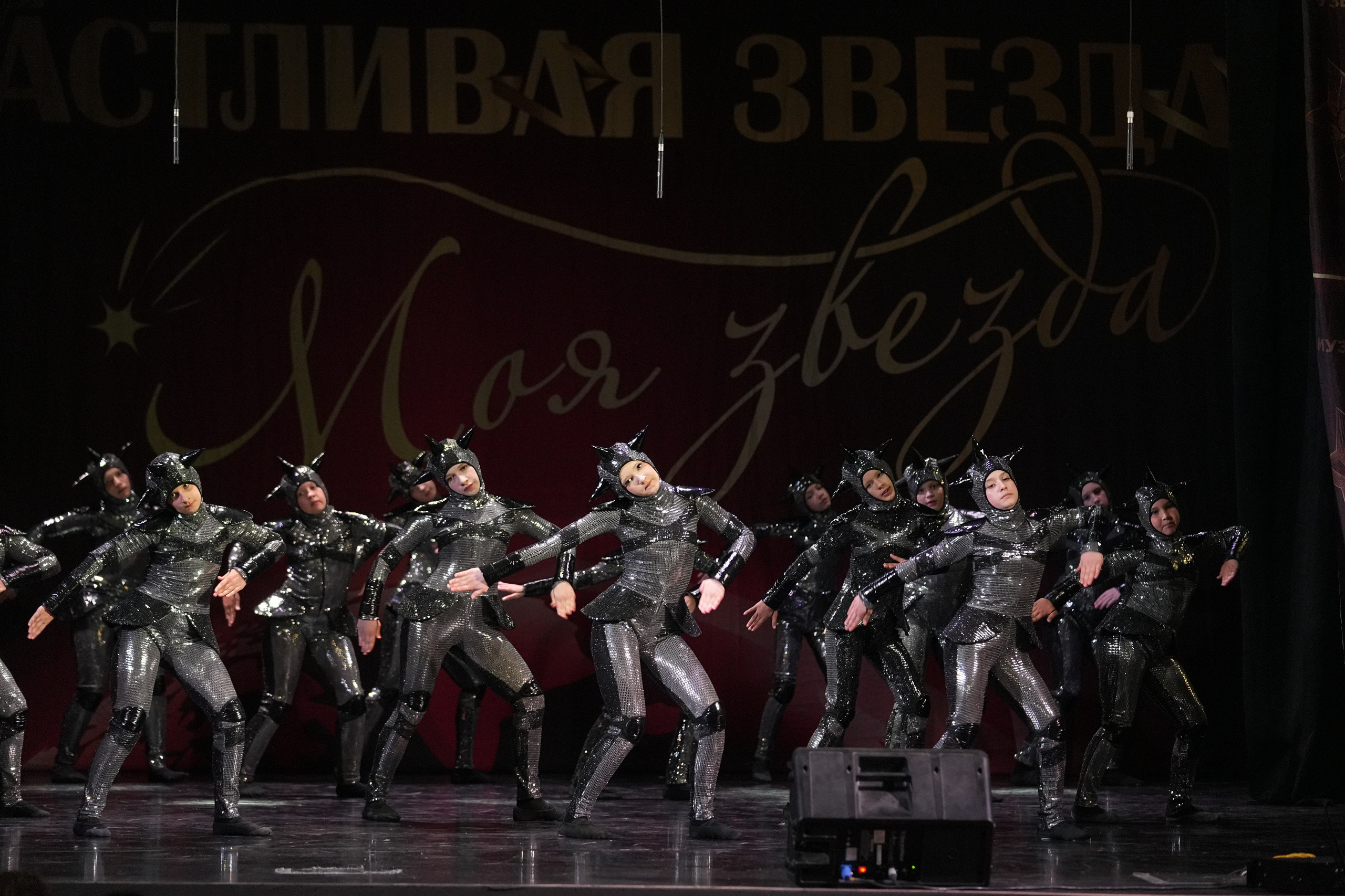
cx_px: 672
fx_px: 4110
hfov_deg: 18.6
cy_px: 448
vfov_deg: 12.5
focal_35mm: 110
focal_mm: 110
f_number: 2.8
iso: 5000
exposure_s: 1/320
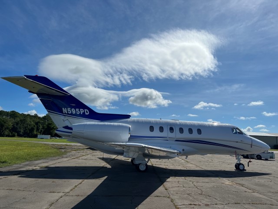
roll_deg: -3.0
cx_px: 139
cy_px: 104
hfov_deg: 67.3
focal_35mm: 26
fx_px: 209
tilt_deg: +9.4
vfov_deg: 53.1
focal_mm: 5.7
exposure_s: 1/14286
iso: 50
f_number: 1.5
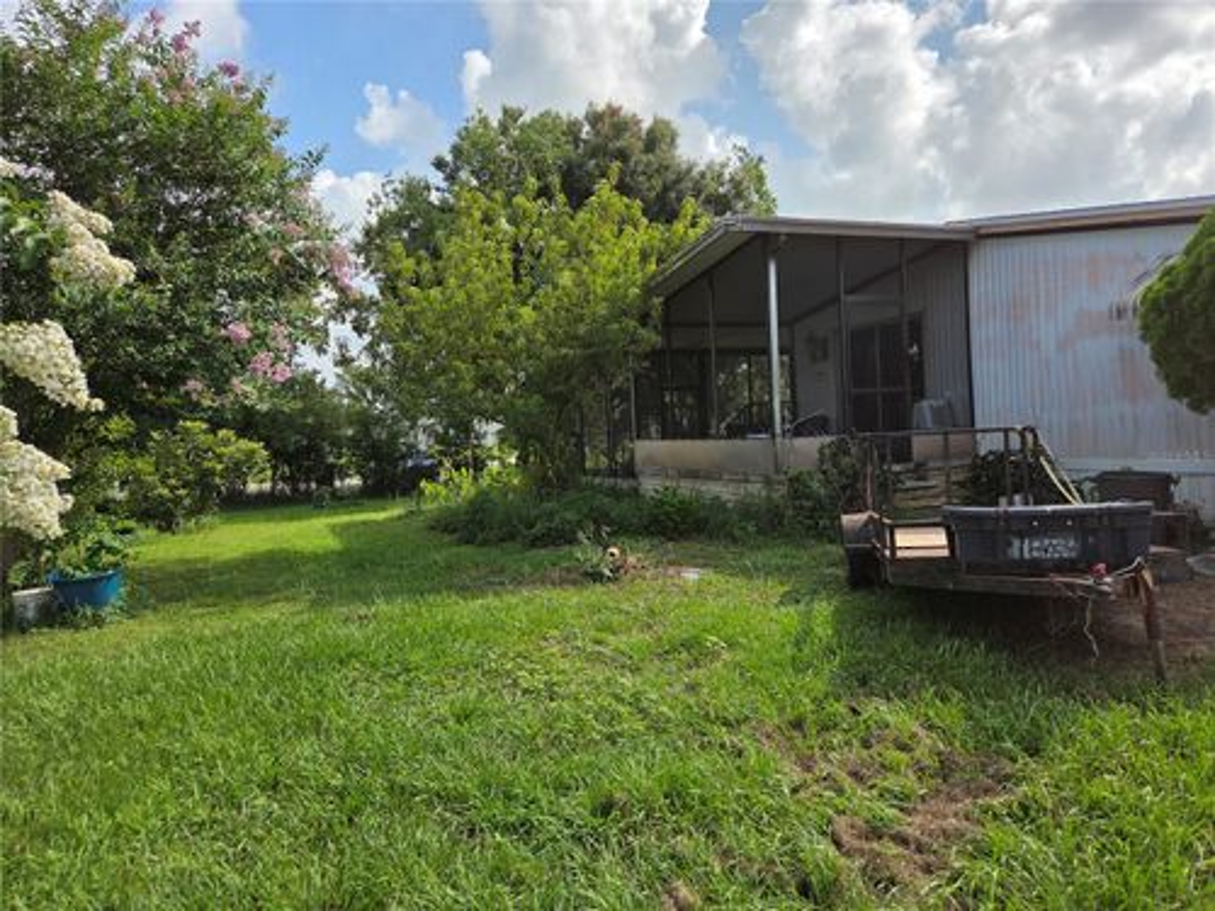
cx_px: 608
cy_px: 456
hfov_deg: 73.9
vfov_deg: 58.9
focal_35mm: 23
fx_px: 807
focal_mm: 5.4
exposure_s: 1/6034
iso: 80
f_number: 1.8
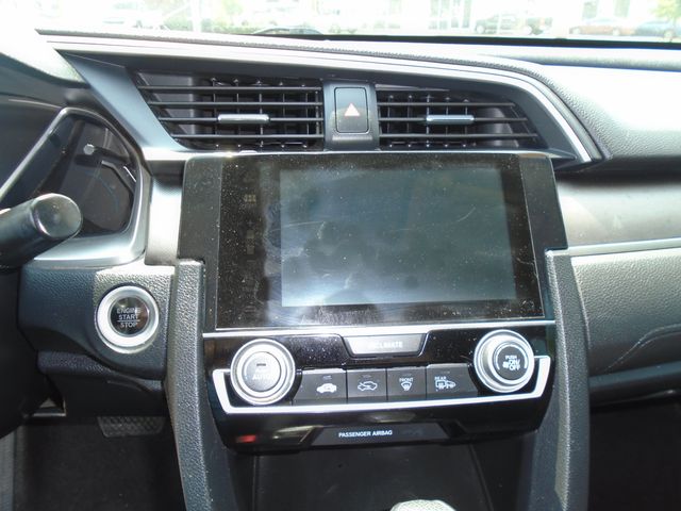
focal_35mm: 26
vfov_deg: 53.1
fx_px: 511
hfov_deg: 67.3
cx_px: 340
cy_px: 256
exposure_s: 1/50
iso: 100
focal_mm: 4.6
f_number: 3.2
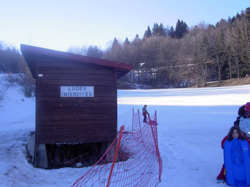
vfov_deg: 36.8
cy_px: 94
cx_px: 125
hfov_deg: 47.9
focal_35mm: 39
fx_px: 282
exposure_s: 1/160
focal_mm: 8
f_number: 4.7
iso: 100
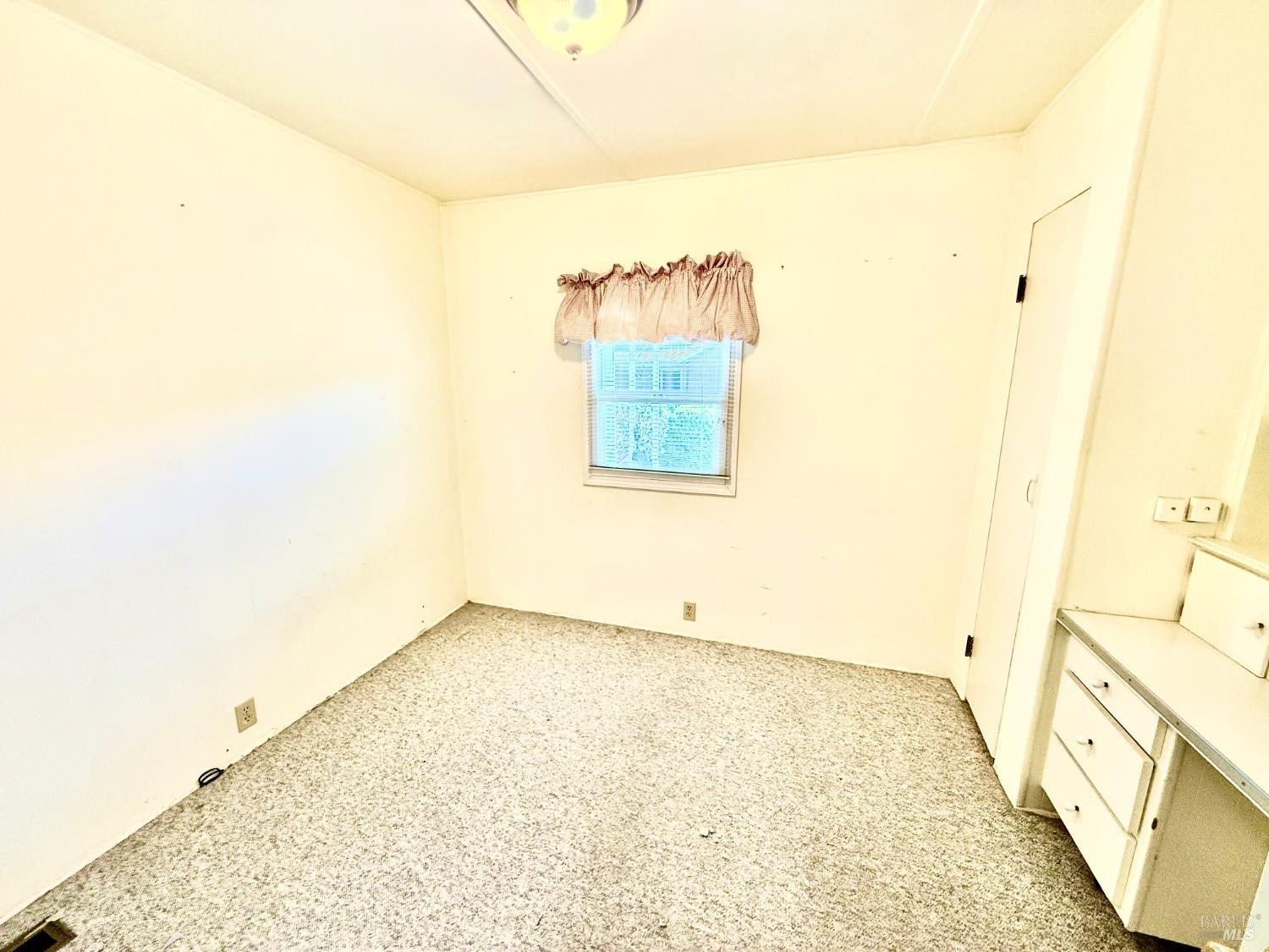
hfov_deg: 102.1
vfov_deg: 85.7
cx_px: 634
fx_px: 513
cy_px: 476
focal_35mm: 14
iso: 160
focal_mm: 2.22
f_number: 2.2
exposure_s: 1/120
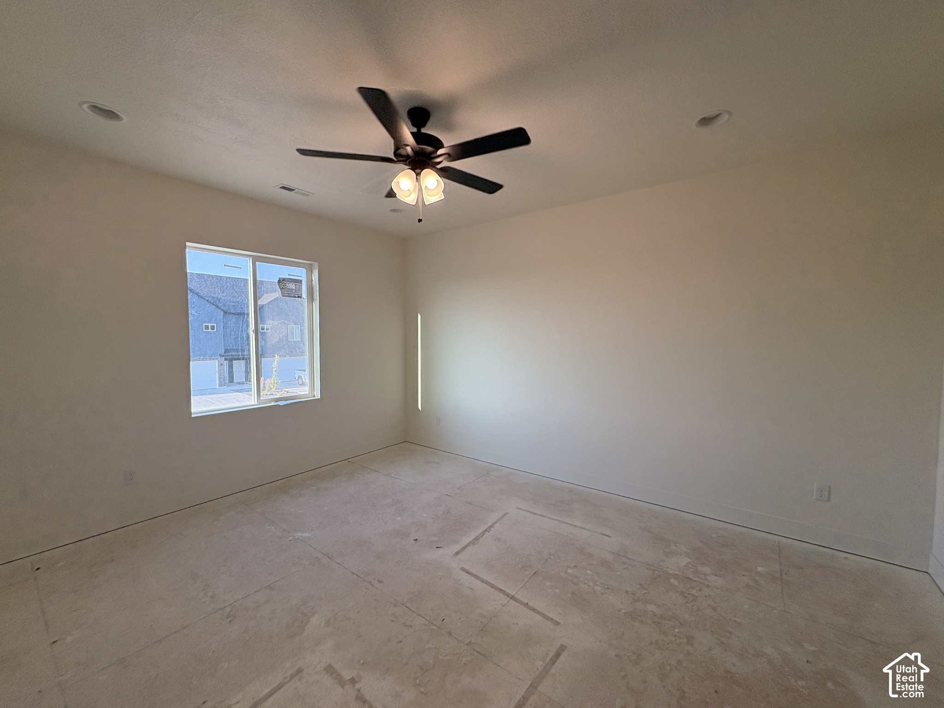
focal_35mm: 14
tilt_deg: -1.7
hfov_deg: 102.1
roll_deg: +0.8
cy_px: 354
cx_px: 472
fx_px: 382
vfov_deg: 85.7
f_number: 2.2
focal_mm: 2.22
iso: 64
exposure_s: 1/133
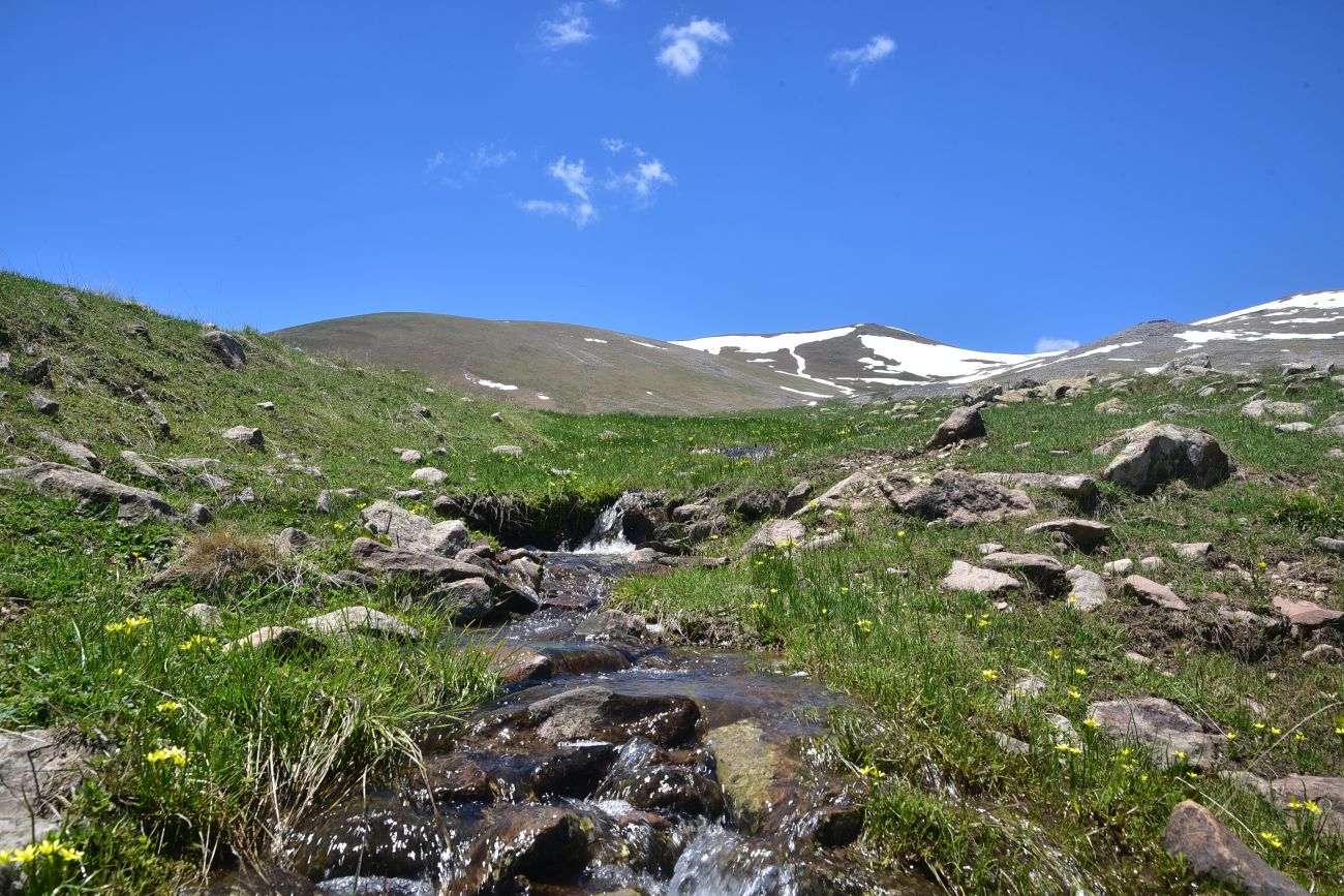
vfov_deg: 27.0
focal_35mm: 50
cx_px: 672
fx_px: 1867
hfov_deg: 39.6
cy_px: 448
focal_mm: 50
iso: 160
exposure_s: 1/125
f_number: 13
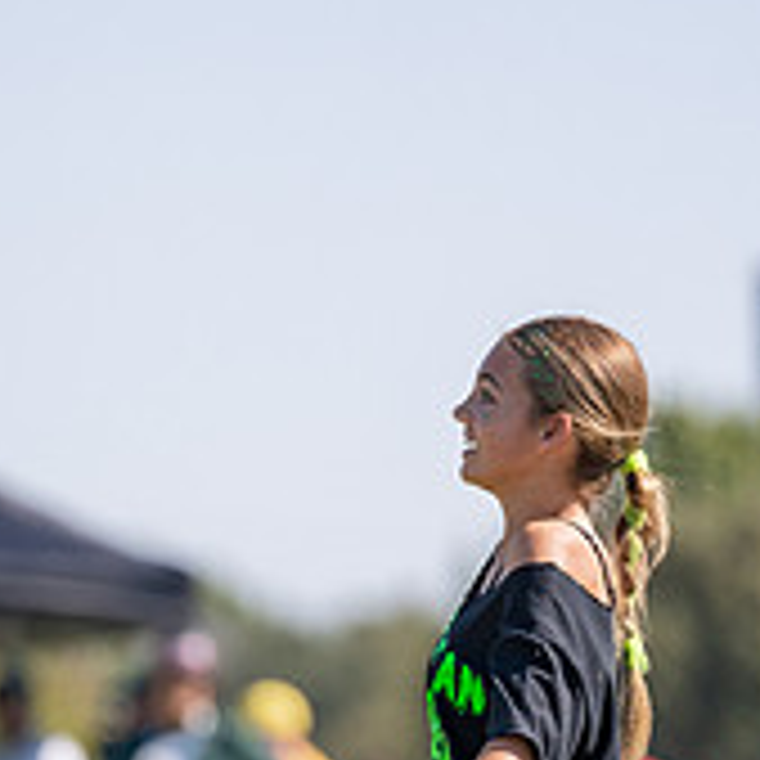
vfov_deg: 2.8
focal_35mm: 624
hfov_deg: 2.8
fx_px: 15500
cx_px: 9
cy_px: 845
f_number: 2.8
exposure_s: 1/6400
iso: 320
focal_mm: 200
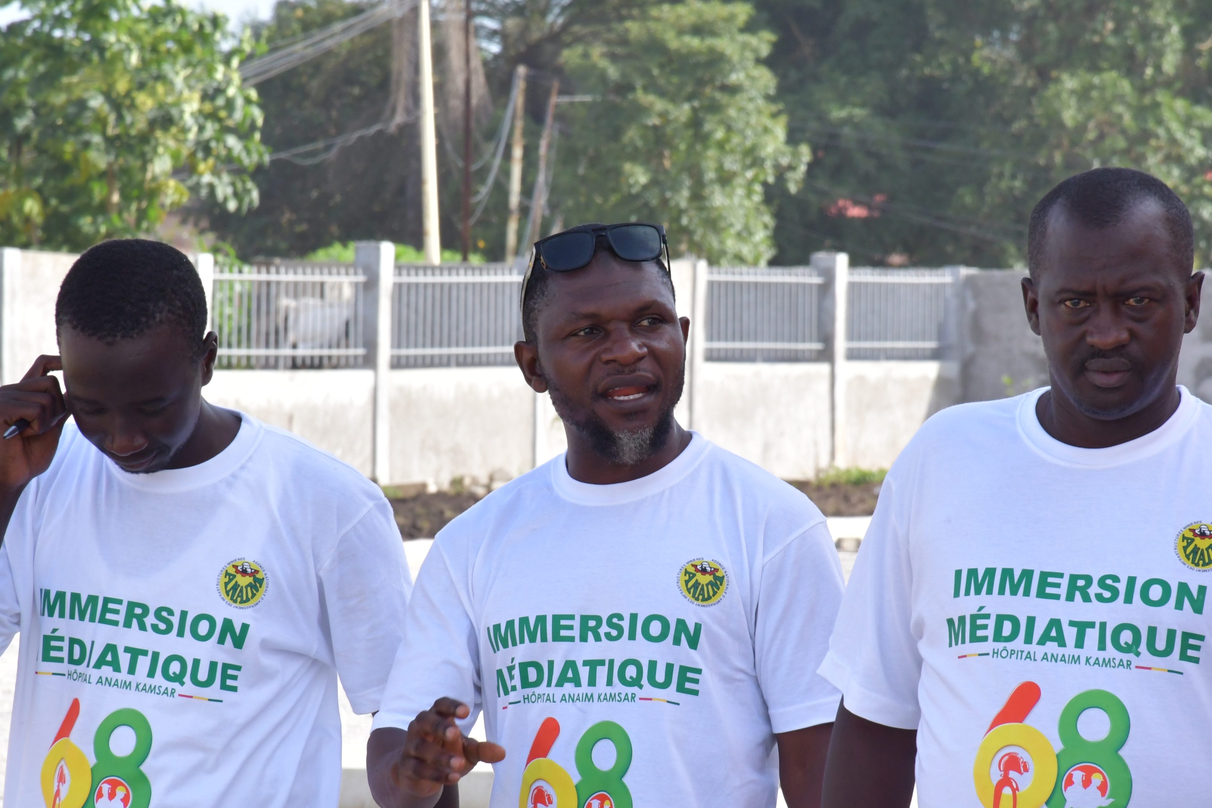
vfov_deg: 4.6
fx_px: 10133
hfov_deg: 6.8
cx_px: 663
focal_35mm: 301
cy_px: 464
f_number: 14
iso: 1000
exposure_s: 1/250
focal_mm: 140
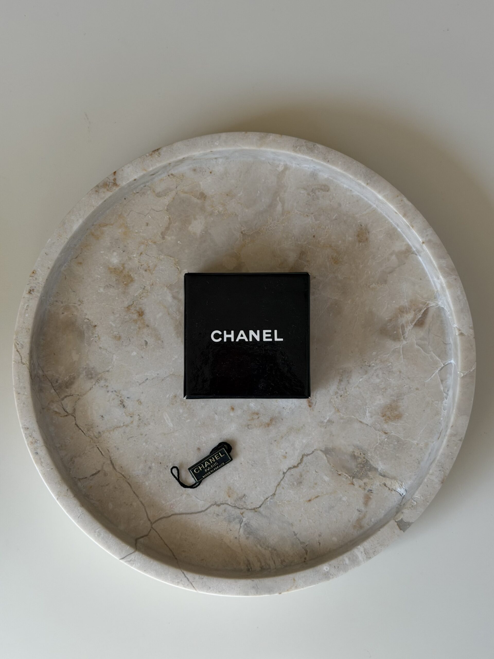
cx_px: 247
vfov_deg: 39.7
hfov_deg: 30.3
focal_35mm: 48
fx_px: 913
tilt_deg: -87.6
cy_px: 330
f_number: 1.78
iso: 64
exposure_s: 1/249
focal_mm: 6.76
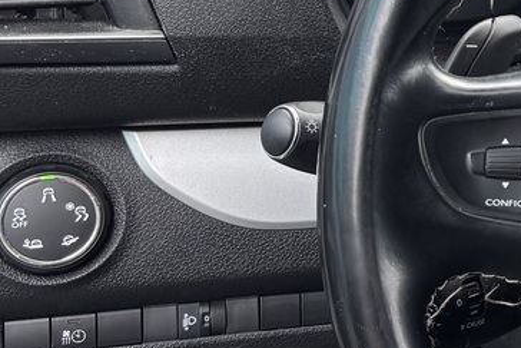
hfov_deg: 16.3
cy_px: -4
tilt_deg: -23.3
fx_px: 1549
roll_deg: -6.6
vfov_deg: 12.6
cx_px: 916
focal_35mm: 107
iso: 40
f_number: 1.6
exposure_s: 1/210
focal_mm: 5.96
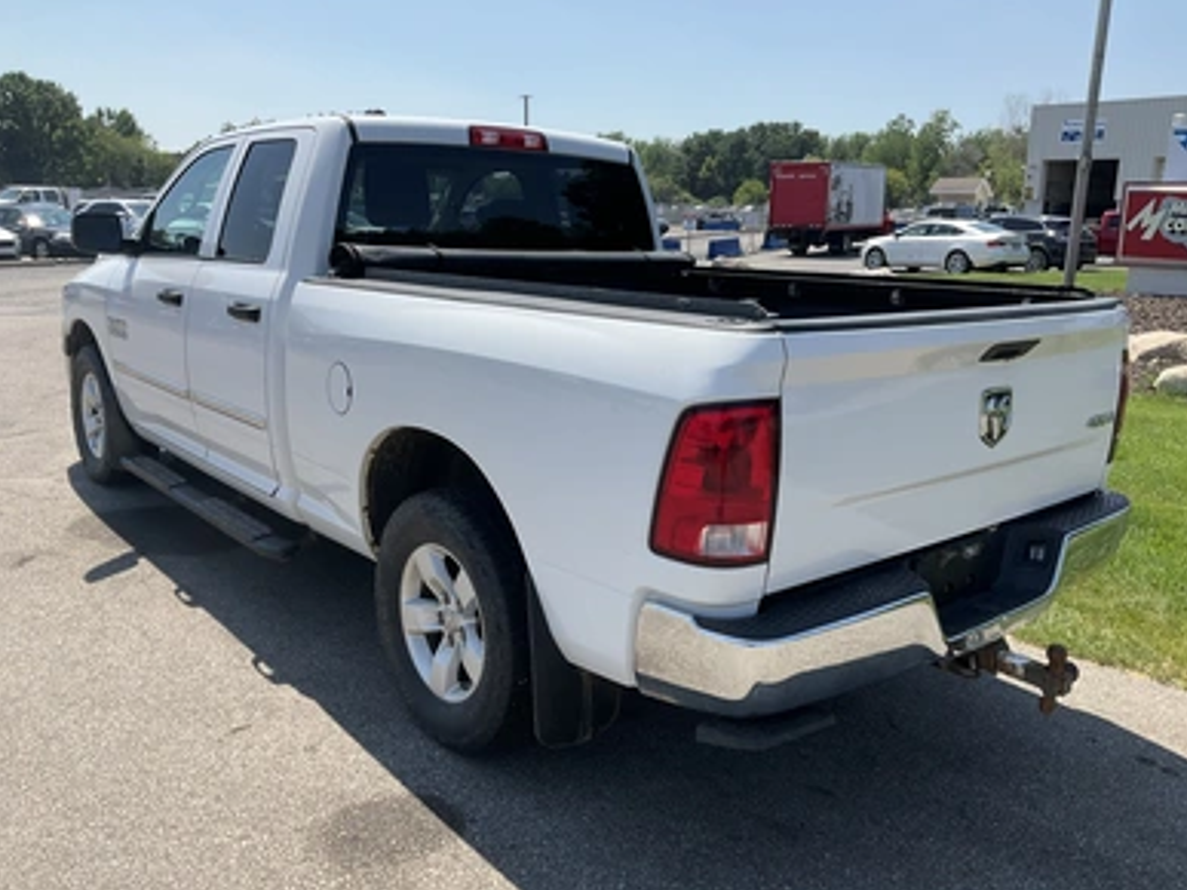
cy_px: 445
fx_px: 1028
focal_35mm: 30
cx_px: 610
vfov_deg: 46.8
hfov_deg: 60.0
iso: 25
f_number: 1.8
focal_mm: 3
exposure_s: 1/1786
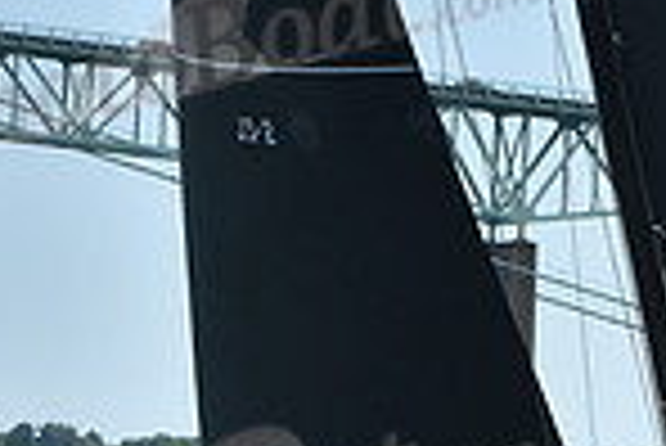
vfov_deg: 2.9
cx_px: 774
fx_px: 8722
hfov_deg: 4.4
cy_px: 223
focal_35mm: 471
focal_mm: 120
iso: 250
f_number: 8
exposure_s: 1/1000
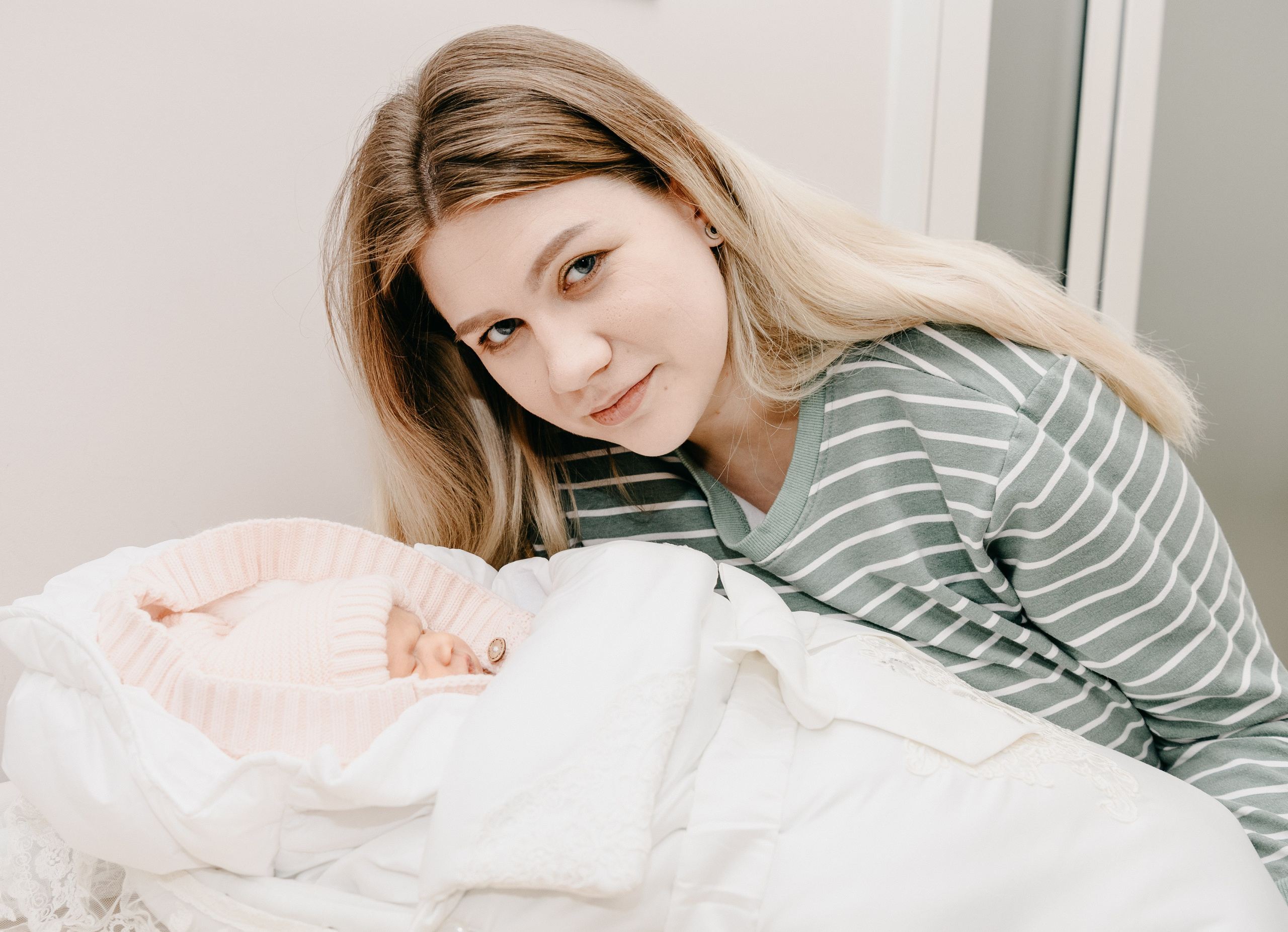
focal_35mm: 37
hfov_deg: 50.5
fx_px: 1363
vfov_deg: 37.7
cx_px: 594
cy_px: 419
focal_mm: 28
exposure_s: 1/160
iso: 320
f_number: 4.5
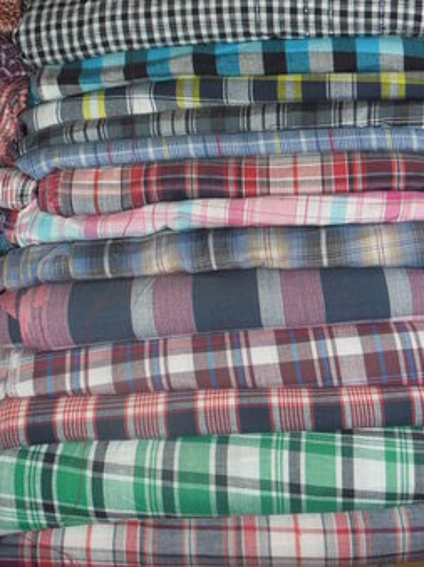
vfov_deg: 46.6
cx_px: 259
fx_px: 654
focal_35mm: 40
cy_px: 228
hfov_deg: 35.8
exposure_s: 1/45
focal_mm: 4.9
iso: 80
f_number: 3.5
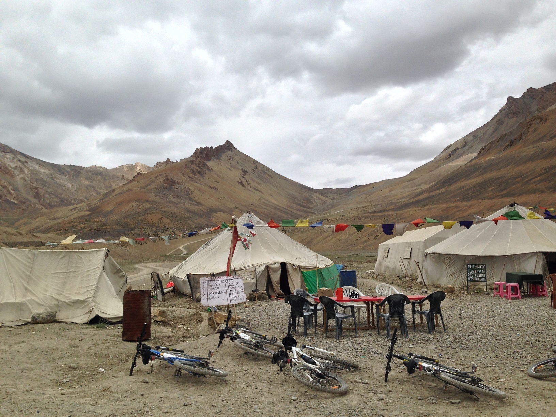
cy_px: 208
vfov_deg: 42.9
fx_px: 530
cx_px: 278
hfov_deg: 55.4
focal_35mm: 33
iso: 50
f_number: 2.4
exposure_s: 1/3195
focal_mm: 4.12
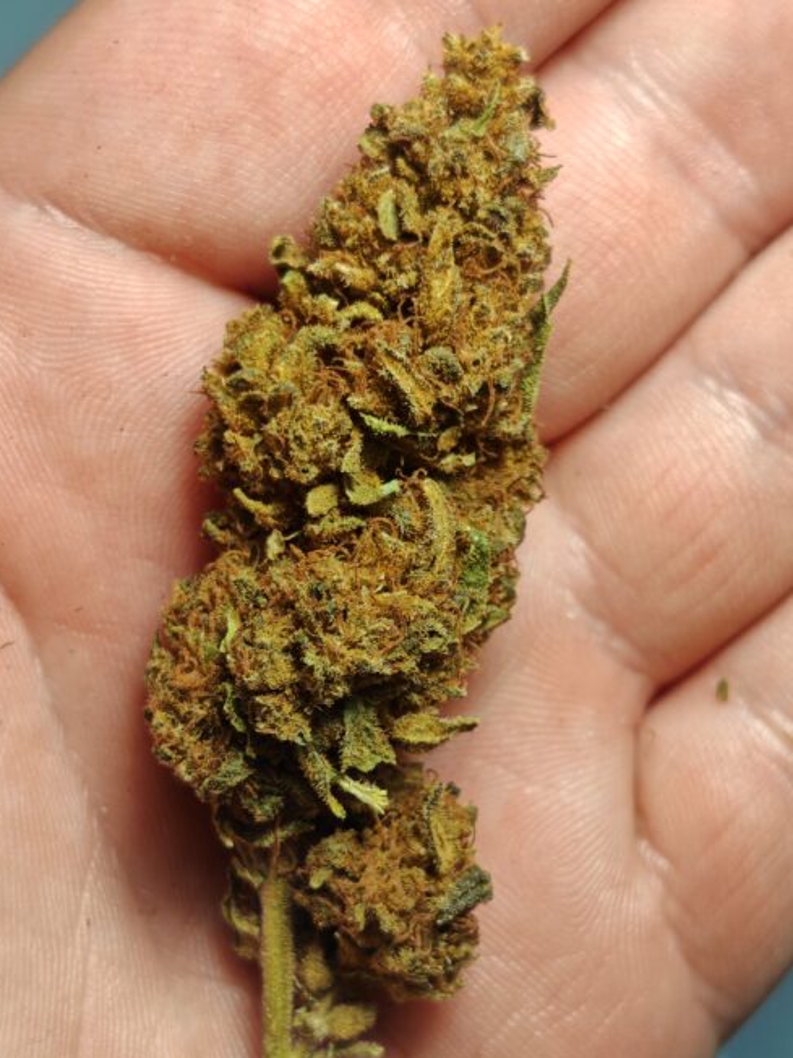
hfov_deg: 24.0
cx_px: 454
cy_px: 595
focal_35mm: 61
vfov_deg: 31.6
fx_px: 1863
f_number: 1.6
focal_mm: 5.4
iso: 50
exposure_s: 1/100
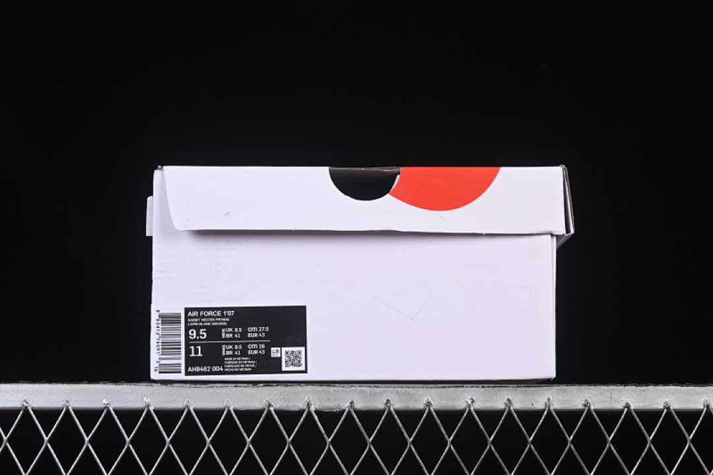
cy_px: 238
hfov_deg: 27.0
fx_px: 1485
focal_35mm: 75
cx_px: 356
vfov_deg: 18.2
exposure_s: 1/80
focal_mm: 50
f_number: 8
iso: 160
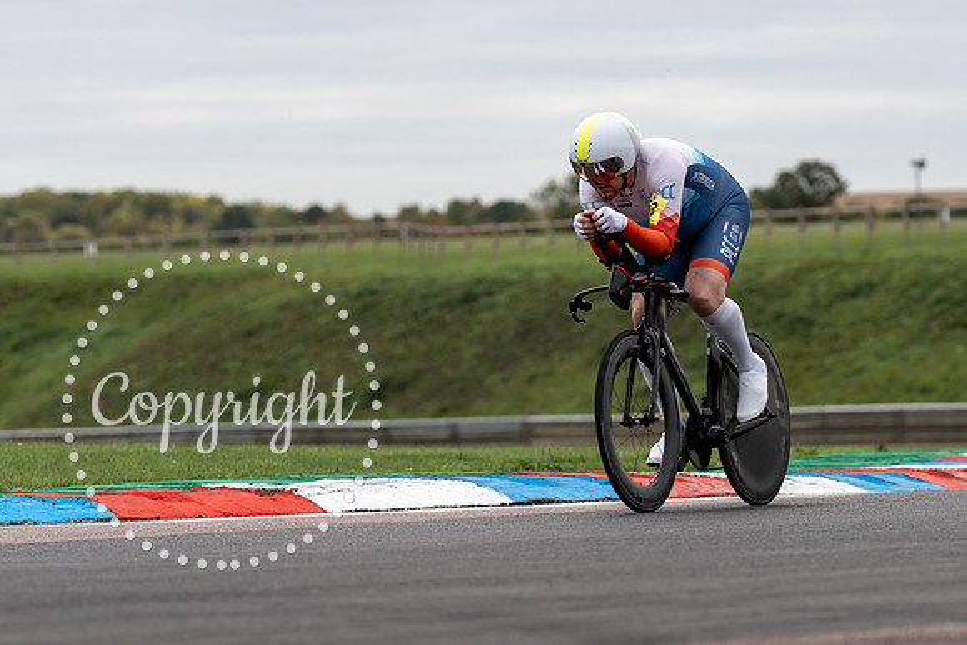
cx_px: 601
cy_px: 392
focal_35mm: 209
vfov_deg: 6.6
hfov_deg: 9.8
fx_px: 5620
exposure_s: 1/800
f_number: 4
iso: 125
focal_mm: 144
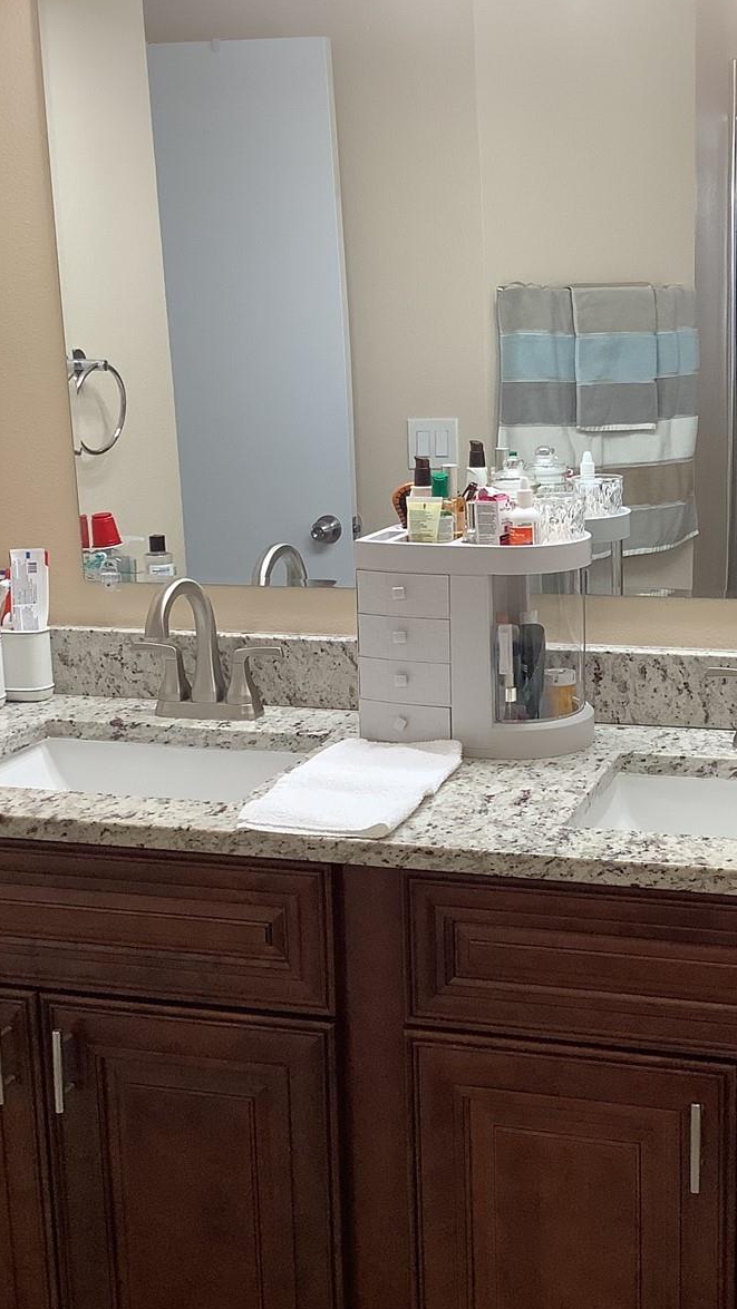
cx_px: 523
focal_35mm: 46
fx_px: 1598
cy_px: 656
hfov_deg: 25.8
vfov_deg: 44.6
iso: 80
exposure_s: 1/50
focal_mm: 3.3
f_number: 2.4
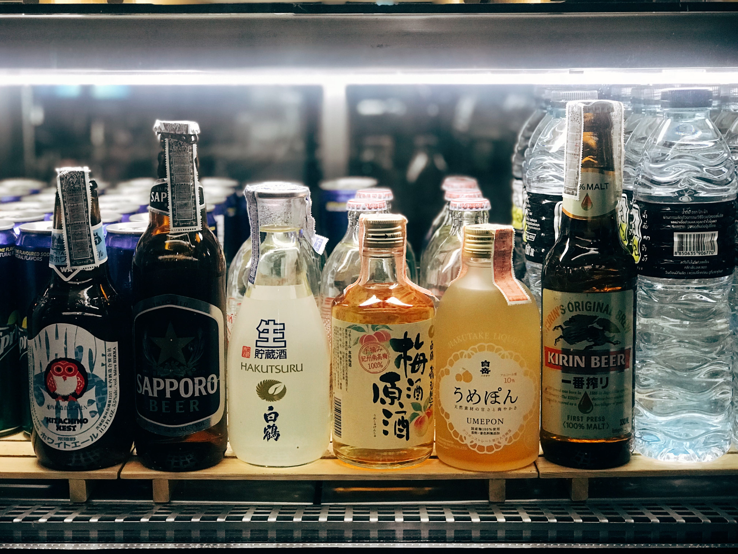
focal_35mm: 57
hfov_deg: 33.8
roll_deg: -0.6
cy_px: 277
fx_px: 1215
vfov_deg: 25.7
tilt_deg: -8.8
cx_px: 369
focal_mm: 6.6
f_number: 2.8
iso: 160
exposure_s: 1/50
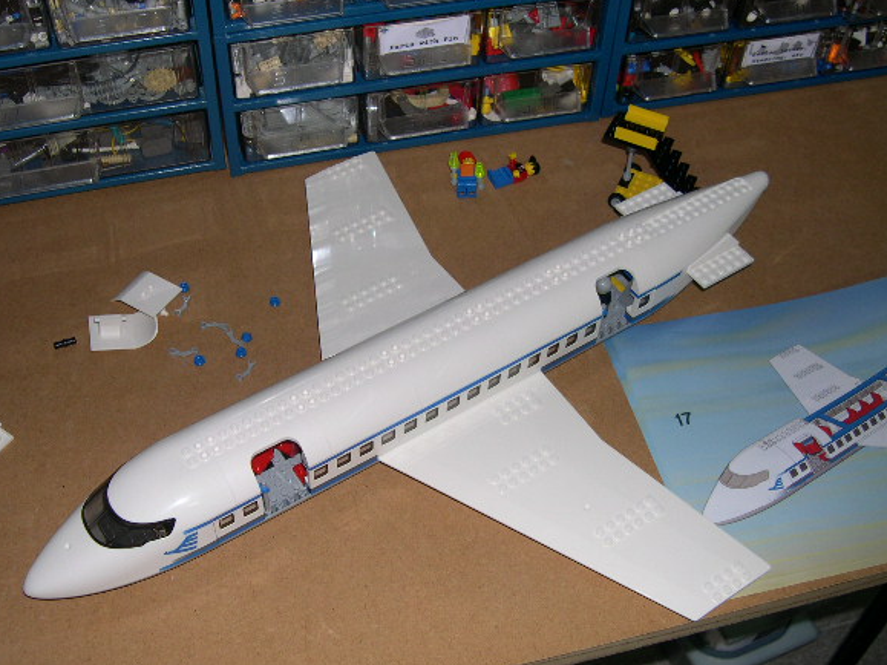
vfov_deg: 34.3
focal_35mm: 42
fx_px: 1076
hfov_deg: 44.7
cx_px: 400
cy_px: 351
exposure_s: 1/60
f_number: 2.8
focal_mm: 8
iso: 100
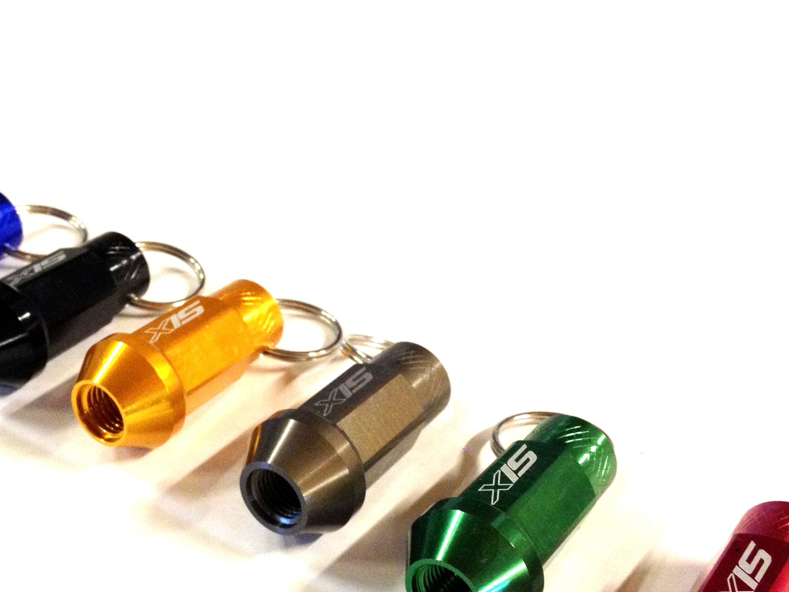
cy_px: 387
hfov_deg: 34.3
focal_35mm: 56
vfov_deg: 26.0
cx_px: 332
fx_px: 1276
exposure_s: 1/20
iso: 200
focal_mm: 4.28
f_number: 2.4
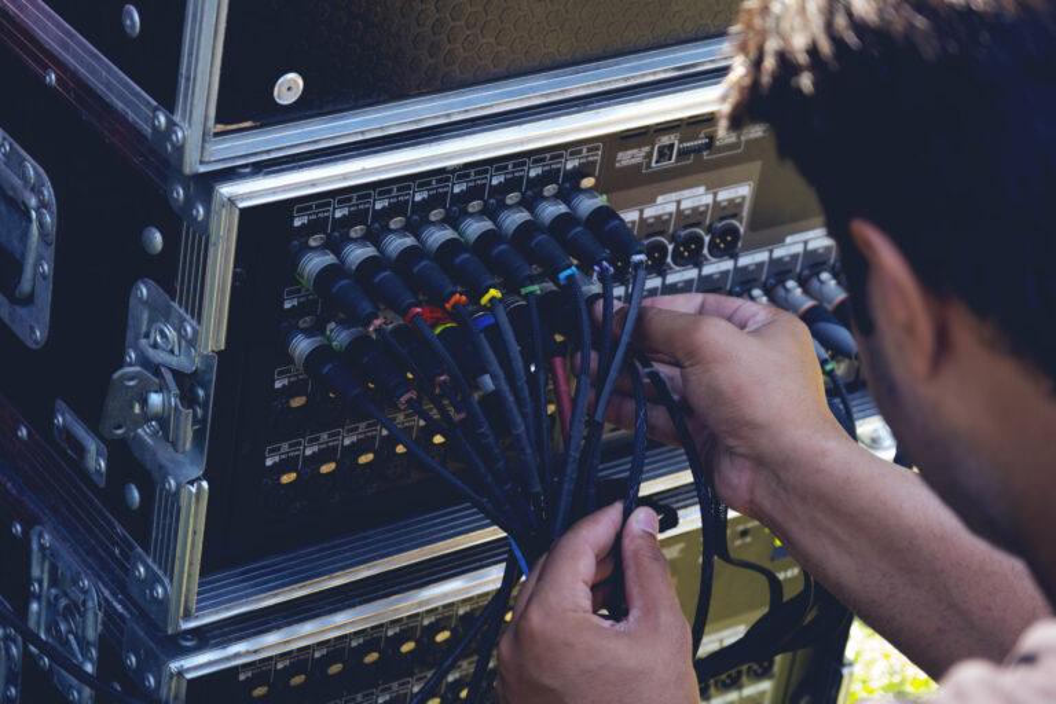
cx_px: 528
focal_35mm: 95
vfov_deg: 14.4
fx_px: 2786
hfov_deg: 21.5
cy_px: 352
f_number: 4
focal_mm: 63
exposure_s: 1/60
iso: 80
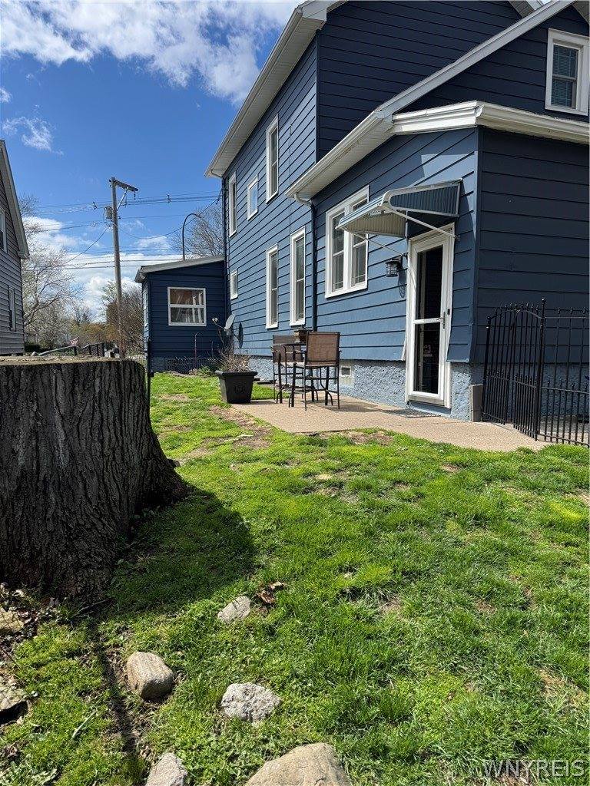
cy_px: 393
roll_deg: +0.6
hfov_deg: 56.8
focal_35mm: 24
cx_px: 295
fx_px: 545
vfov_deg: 71.6
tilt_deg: -3.7
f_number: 1.78
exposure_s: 1/4049
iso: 80
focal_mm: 6.76
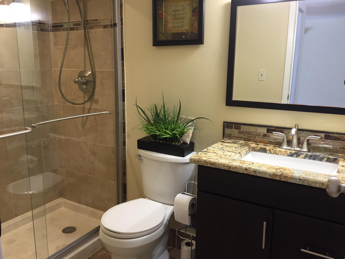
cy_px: 130
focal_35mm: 29
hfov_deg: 61.7
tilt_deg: -10.9
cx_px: 172
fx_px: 289
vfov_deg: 48.2
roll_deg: -2.4
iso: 64
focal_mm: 4.15
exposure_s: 1/30
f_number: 2.2
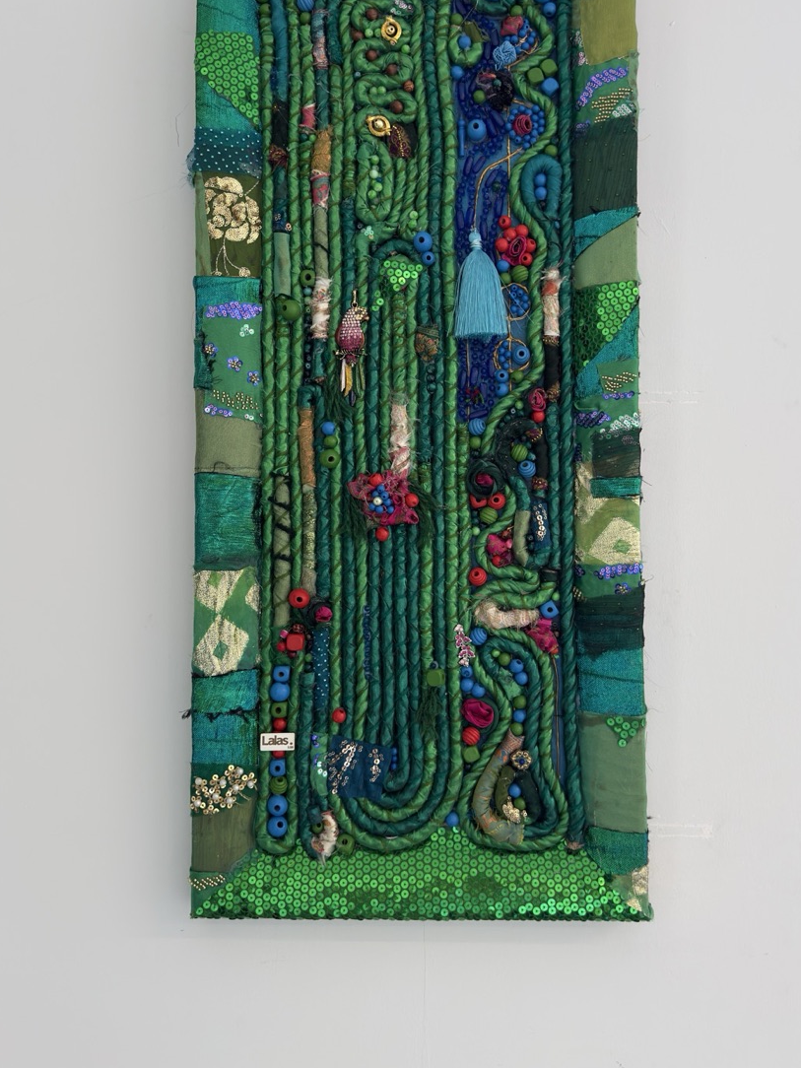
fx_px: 956
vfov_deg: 58.1
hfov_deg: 45.3
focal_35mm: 31
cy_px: 450
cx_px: 457
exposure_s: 1/122
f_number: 1.78
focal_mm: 6.76
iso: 125
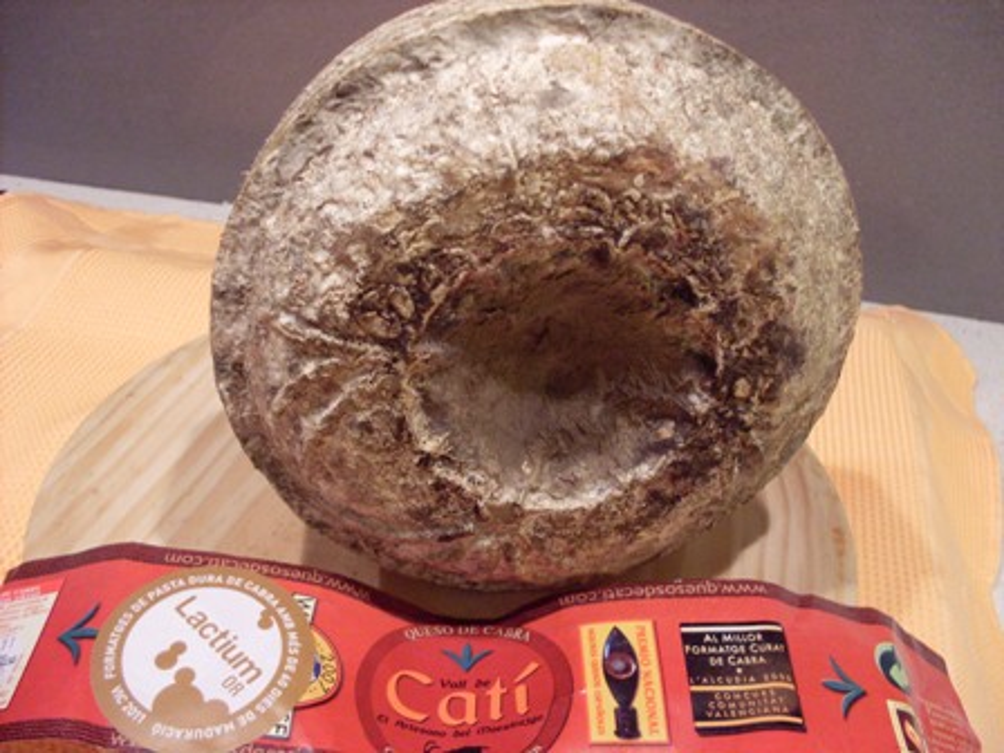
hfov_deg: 49.0
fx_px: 1102
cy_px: 376
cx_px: 502
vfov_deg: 37.7
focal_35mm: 38
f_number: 2.8
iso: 200
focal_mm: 6.3
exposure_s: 1/30
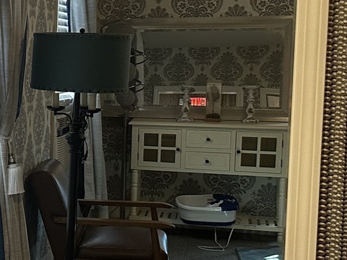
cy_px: 126
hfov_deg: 19.1
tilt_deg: -4.2
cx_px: -222
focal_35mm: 85
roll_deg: -0.2
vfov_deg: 17.4
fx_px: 852
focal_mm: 6.86
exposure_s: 1/60
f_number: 1.78
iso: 320
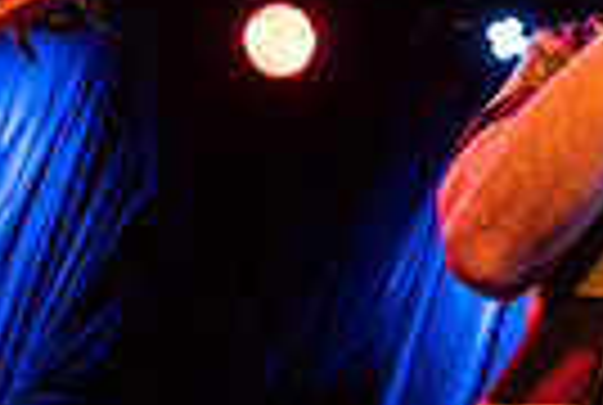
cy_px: 67
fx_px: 2568
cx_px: 341
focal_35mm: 153
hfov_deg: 13.4
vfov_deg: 9.0
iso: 2000
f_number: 3.2
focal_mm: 32
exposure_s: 1/160
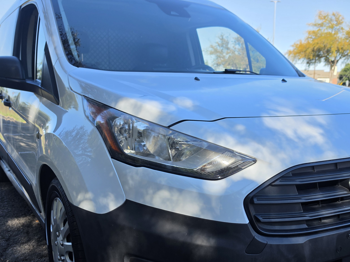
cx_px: 208
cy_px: 166
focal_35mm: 37
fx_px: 374
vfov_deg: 38.4
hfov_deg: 49.9
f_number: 1.4
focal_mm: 6.5
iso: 64
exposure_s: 1/3194
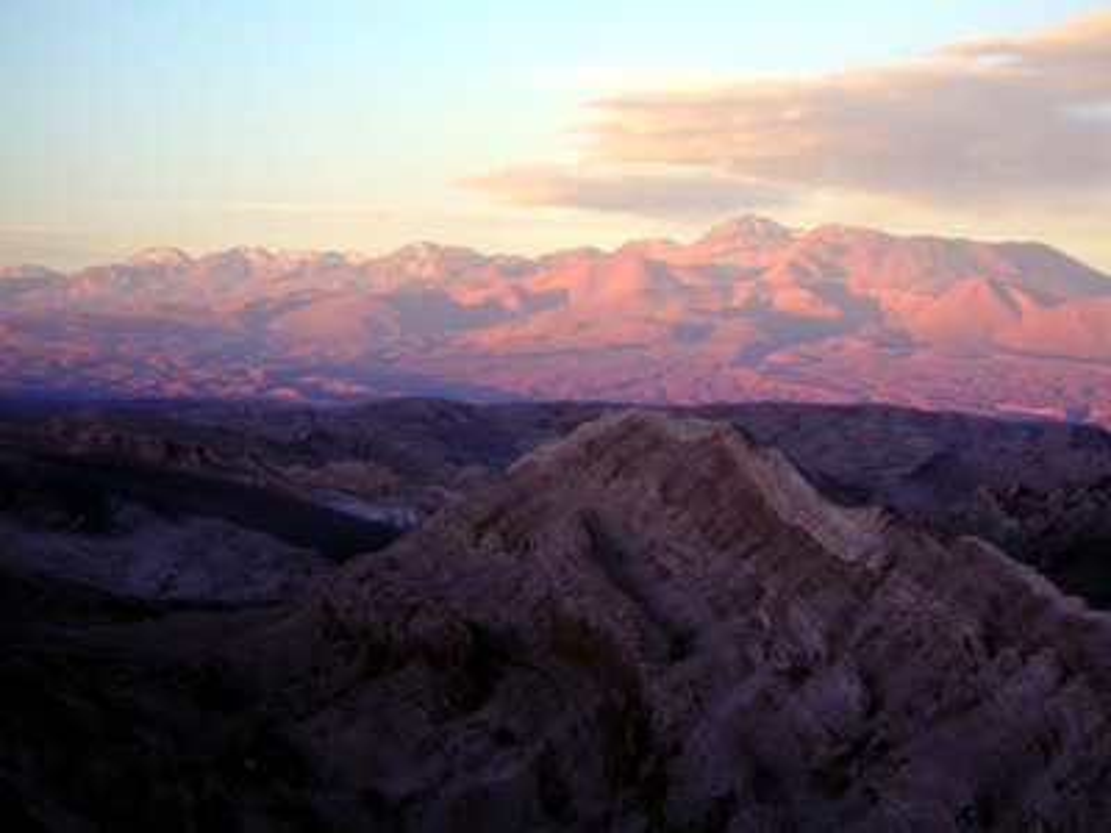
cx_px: 556
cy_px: 416
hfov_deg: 18.2
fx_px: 3466
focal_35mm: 108
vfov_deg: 13.7
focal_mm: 14.1
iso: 50
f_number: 4.7
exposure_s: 1/100
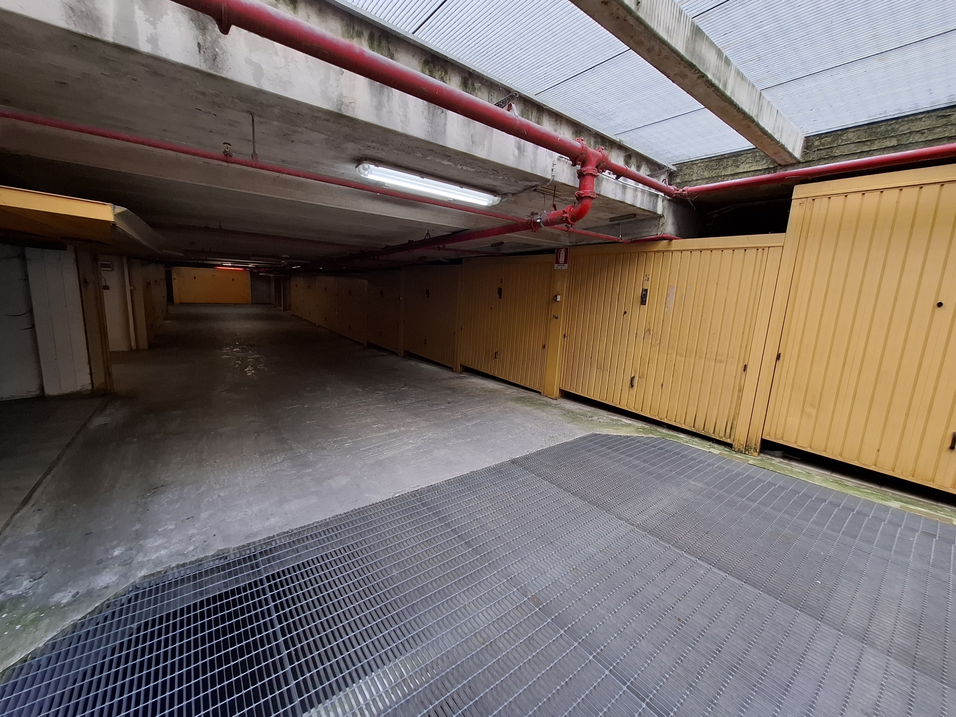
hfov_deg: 106.2
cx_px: 478
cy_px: 358
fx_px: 359
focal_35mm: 13
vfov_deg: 89.9
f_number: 2.2
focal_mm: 1.74
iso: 40
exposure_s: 1/40
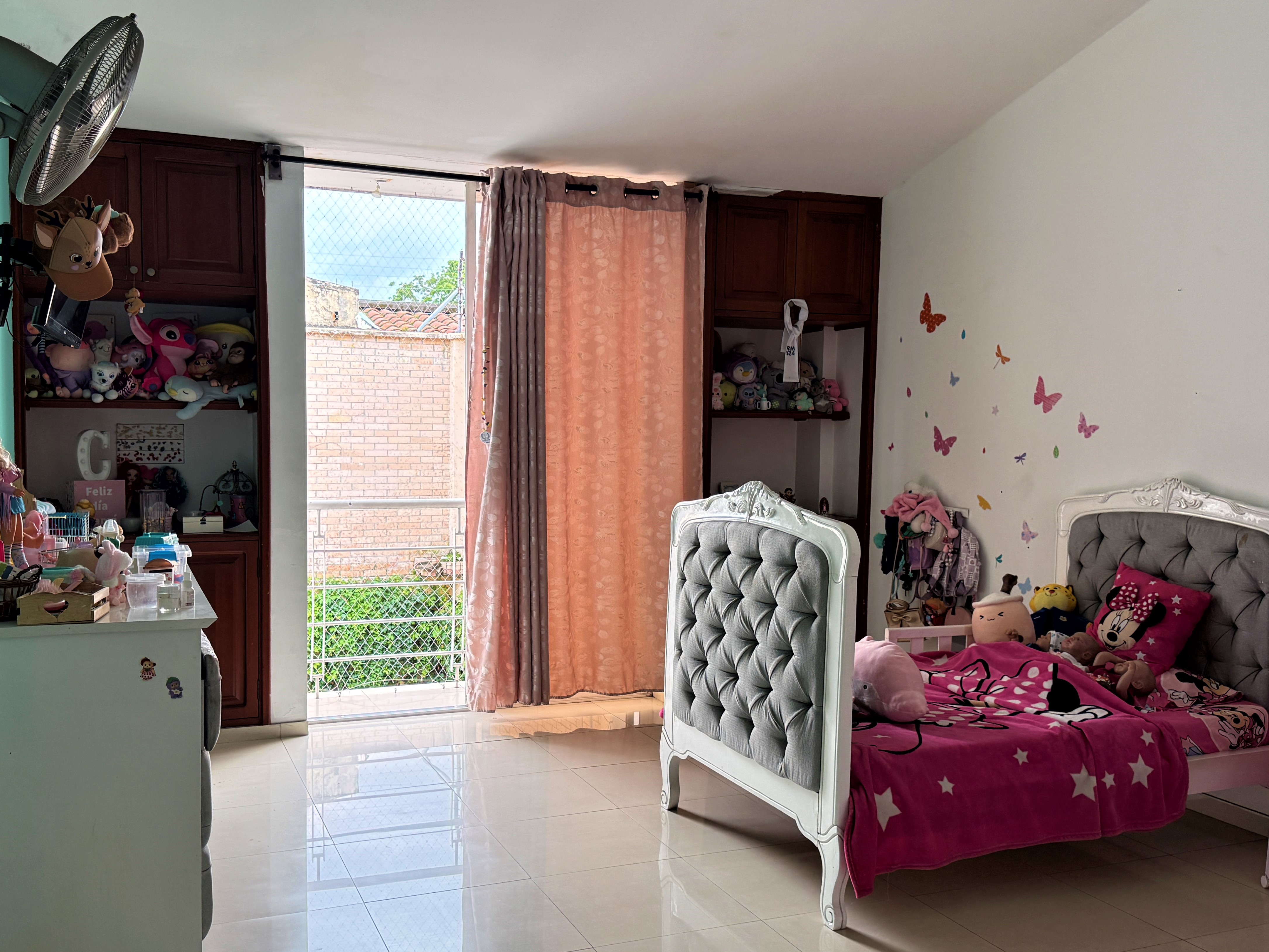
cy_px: 494
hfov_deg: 58.3
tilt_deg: -3.7
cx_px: 589
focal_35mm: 31
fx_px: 1137
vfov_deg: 45.4
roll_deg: -1.3
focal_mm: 6.76
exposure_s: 1/142
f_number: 1.78
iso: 200
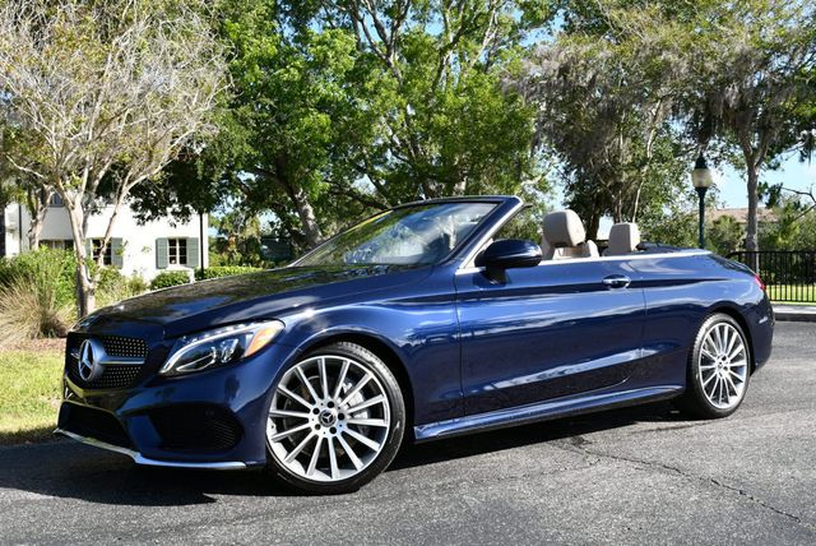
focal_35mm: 44
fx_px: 998
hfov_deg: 44.5
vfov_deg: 30.6
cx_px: 408
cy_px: 273
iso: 160
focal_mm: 22
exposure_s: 1/250
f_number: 8
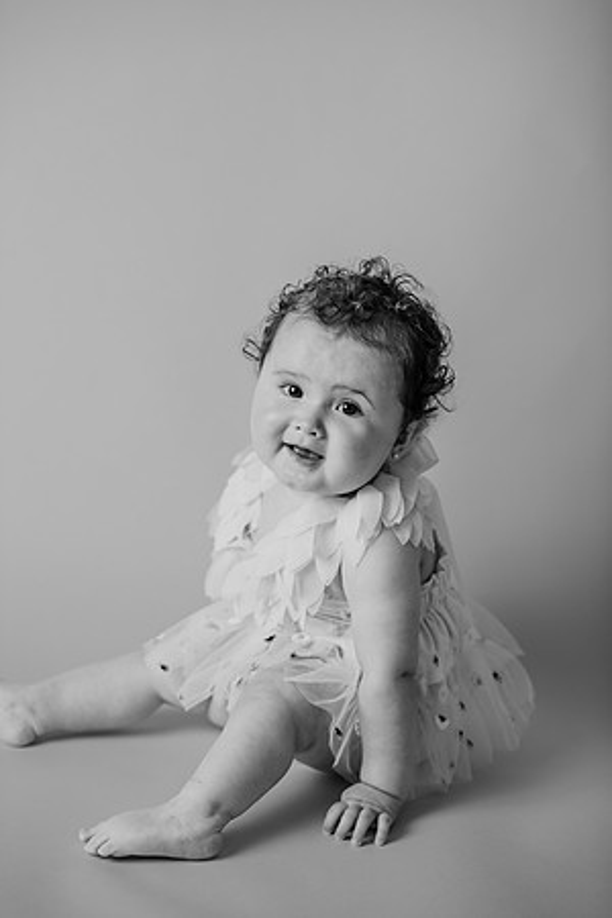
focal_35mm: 85
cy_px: 459
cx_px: 306
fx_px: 2167
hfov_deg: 16.1
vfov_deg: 23.9
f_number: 2.8
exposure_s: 1/160
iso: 100
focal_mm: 85
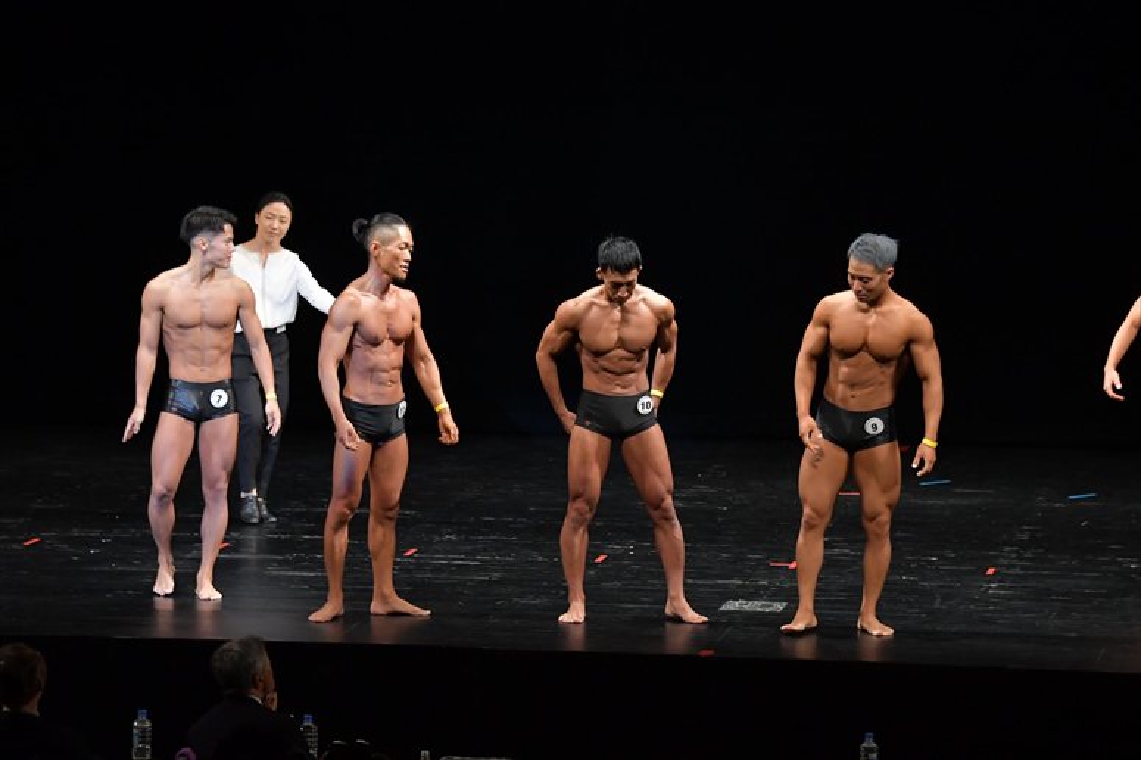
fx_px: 4974
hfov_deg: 13.1
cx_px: 570
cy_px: 380
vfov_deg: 8.7
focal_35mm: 157
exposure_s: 1/400
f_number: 5.6
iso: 3200
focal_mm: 105
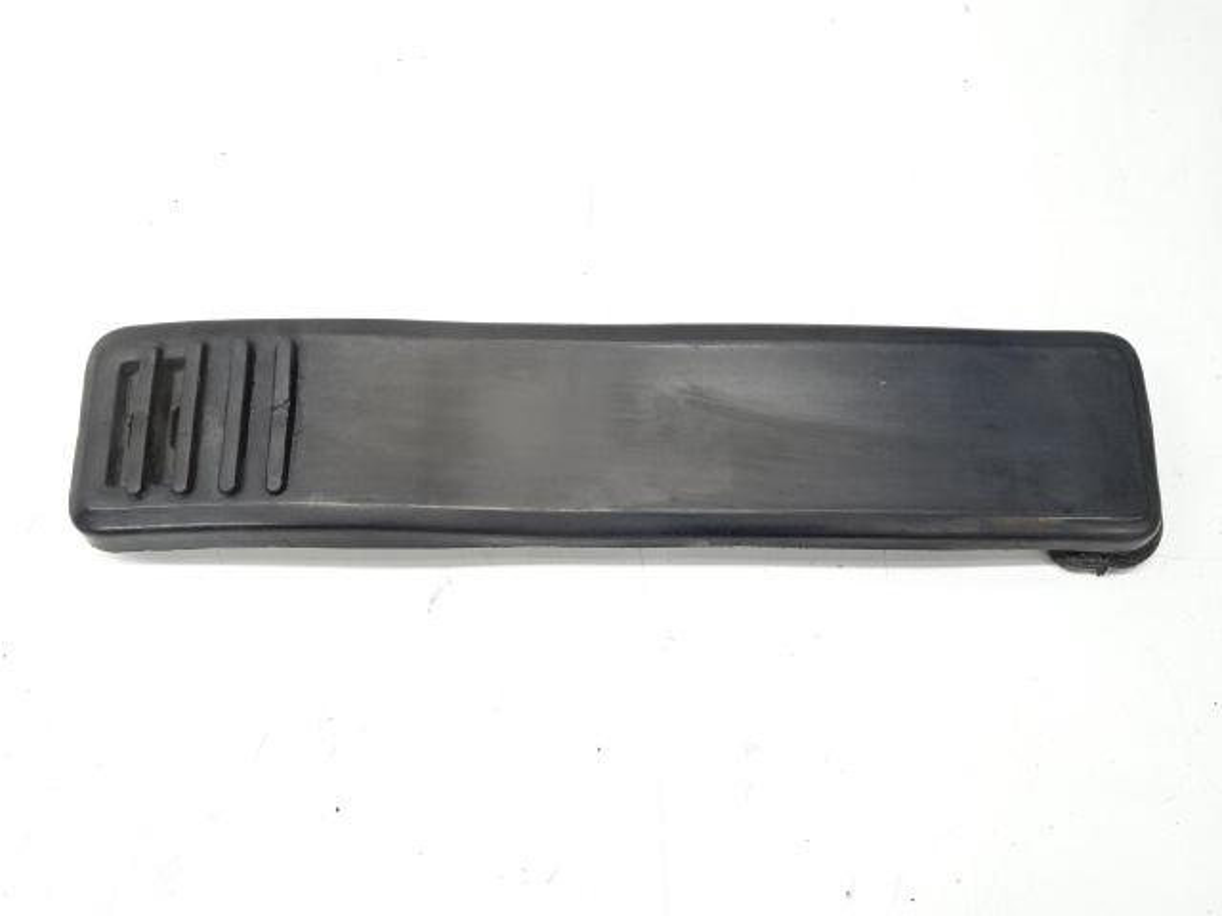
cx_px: 611
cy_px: 458
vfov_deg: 39.7
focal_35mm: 36
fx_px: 1271
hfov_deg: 51.4
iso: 200
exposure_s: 1/40
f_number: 4
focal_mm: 6.17
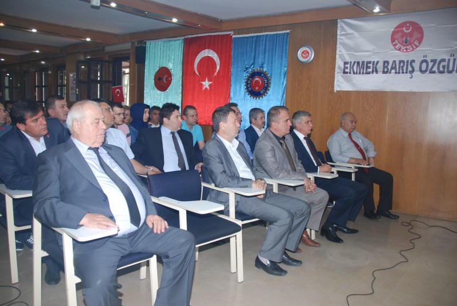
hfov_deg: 67.3
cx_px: 228
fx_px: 343
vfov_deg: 48.1
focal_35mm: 27
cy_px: 153
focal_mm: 18
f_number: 4
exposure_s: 1/60
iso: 200
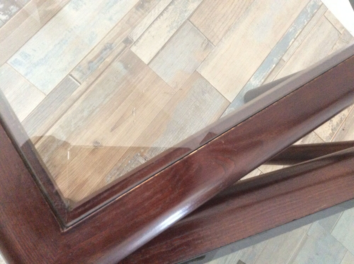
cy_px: 132
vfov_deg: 44.1
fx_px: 327
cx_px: 177
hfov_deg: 56.9
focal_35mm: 32
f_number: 2.4
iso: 320
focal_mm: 3.3
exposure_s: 1/25
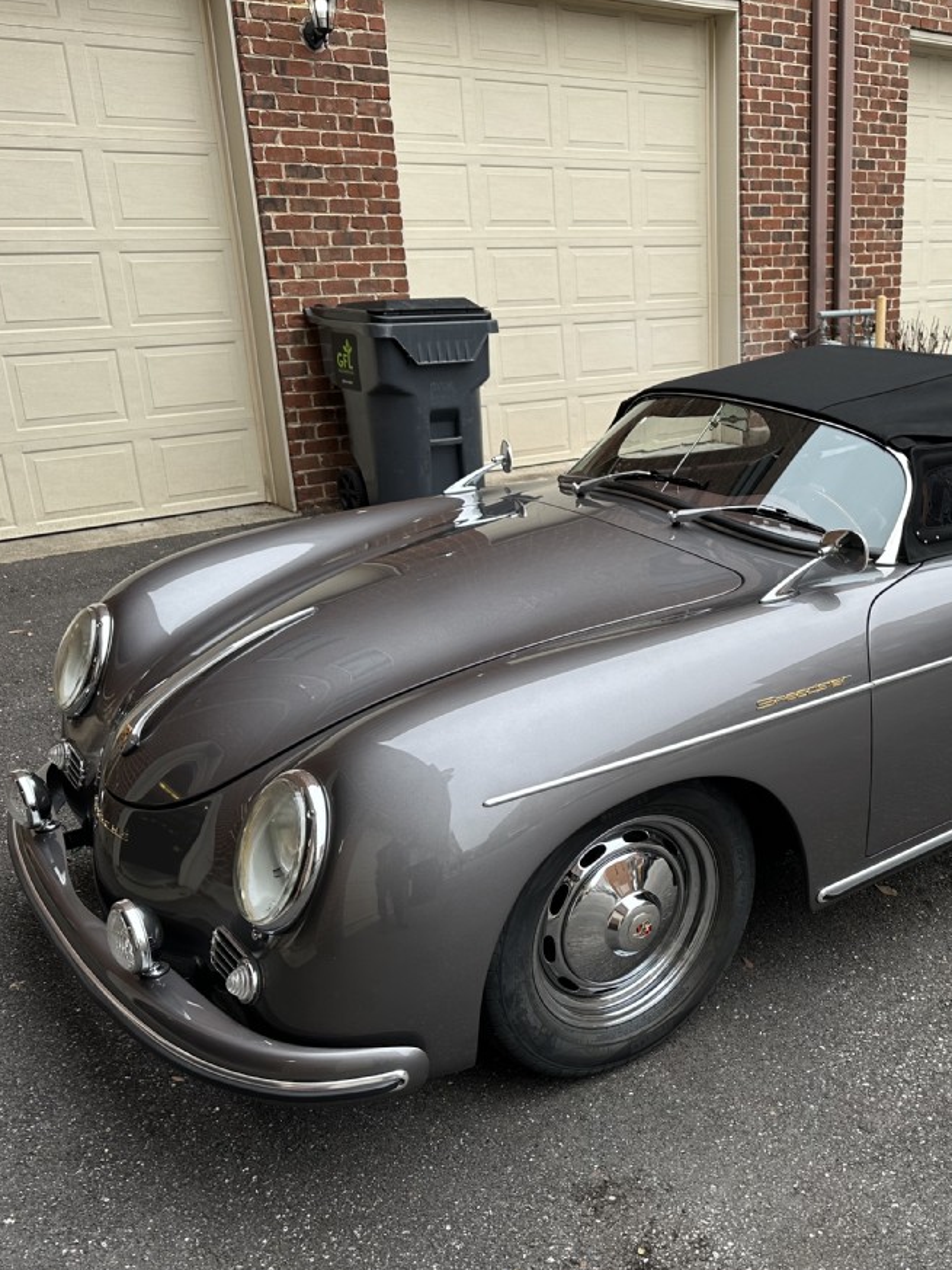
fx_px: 1210
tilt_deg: -20.6
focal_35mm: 33
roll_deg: +0.1
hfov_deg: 40.8
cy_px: 643
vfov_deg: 55.3
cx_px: 789
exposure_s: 1/293
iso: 80
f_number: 1.78
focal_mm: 6.86
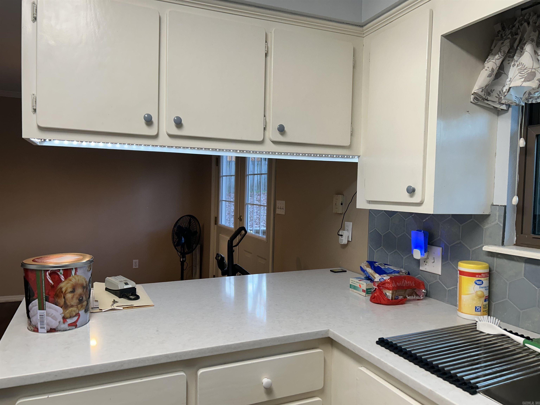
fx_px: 406
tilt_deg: -3.1
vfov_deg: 53.1
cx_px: 270
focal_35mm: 26
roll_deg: -1.3
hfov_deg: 67.3
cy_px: 202
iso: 80
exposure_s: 1/120
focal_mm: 5.7
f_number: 1.5
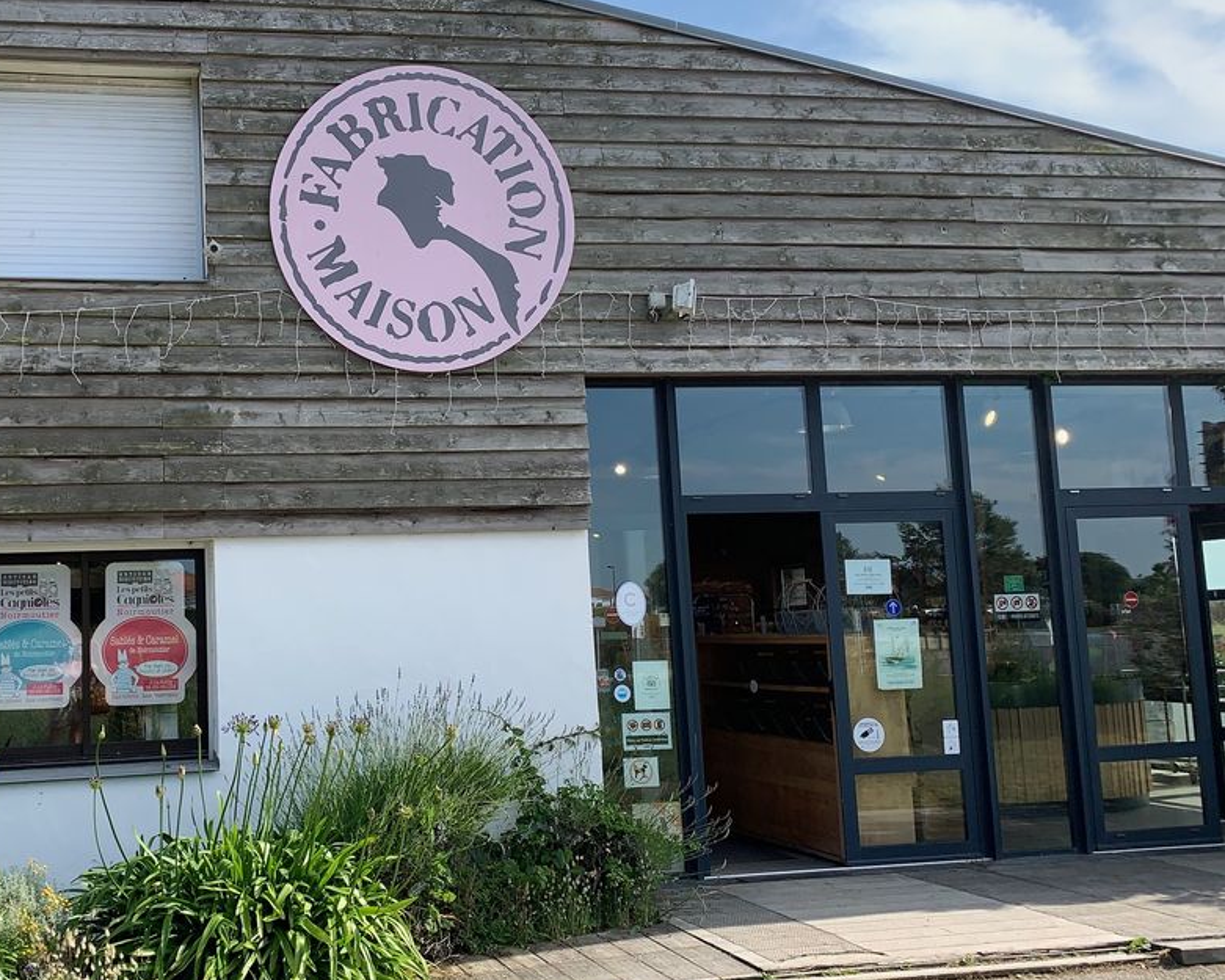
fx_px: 1414
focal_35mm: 39
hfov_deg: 45.6
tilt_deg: +5.0
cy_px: 477
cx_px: 347
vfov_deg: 38.2
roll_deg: +1.9
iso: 25
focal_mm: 4.25
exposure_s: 1/1282
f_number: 1.8
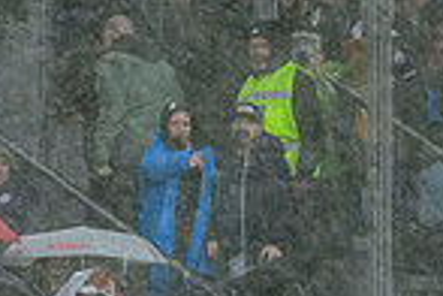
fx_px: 31697
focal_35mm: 2576
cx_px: -110
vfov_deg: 0.5
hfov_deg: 0.8
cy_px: 649
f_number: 4
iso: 6400
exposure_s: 1/2000
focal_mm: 560
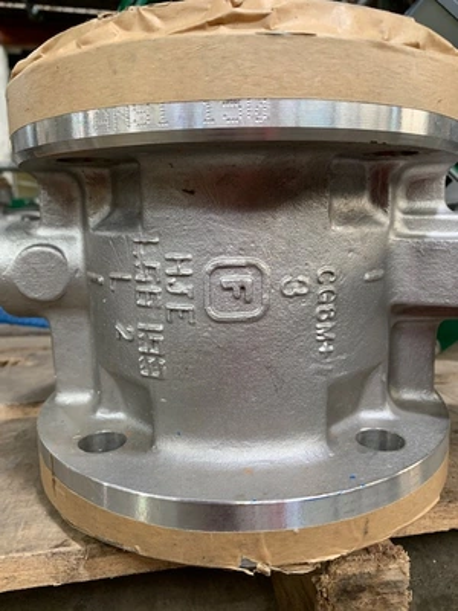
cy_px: 306
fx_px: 459
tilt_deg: -9.3
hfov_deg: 53.1
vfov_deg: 67.3
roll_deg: +0.1
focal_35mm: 26
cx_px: 229
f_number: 1.8
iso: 160
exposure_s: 1/60
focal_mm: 4.25
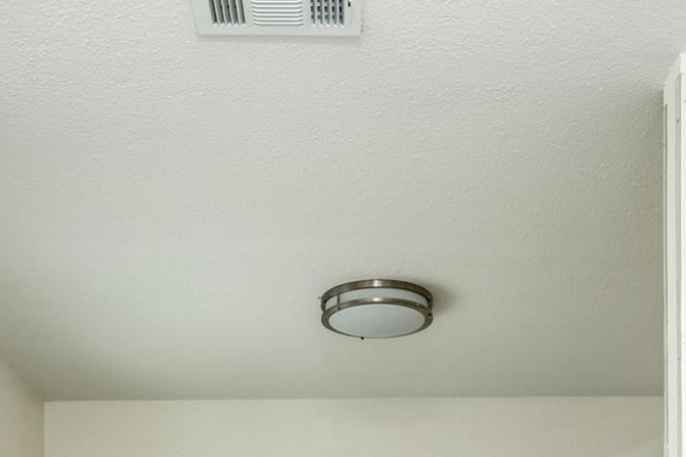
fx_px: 1105
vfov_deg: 20.5
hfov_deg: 34.5
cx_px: 315
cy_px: 654
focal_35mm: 58
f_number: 10
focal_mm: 12.5
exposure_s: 1/9
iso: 320
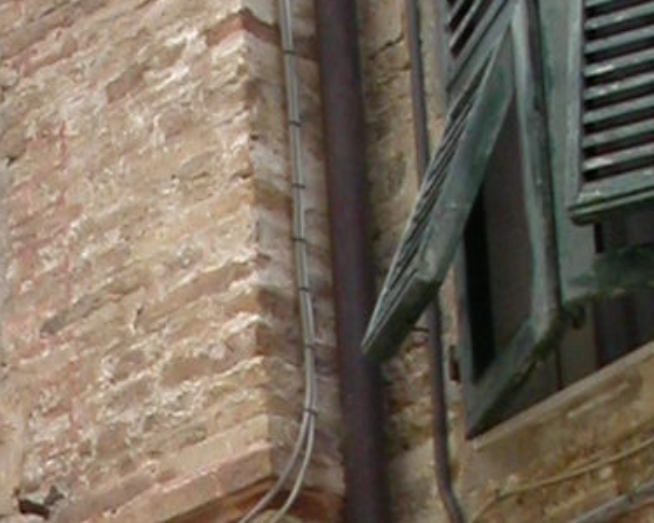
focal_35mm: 225
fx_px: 4355
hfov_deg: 8.4
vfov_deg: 6.6
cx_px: -344
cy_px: 1201
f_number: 5.3
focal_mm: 7.85
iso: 100
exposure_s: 1/150
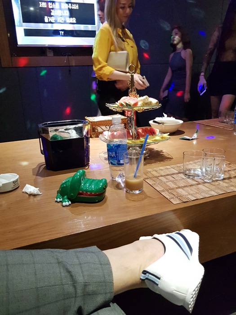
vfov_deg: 67.3
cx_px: 118
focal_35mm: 26
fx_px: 236
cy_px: 158
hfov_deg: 53.1
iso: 800
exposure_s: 1/40
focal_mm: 4.2
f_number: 1.7
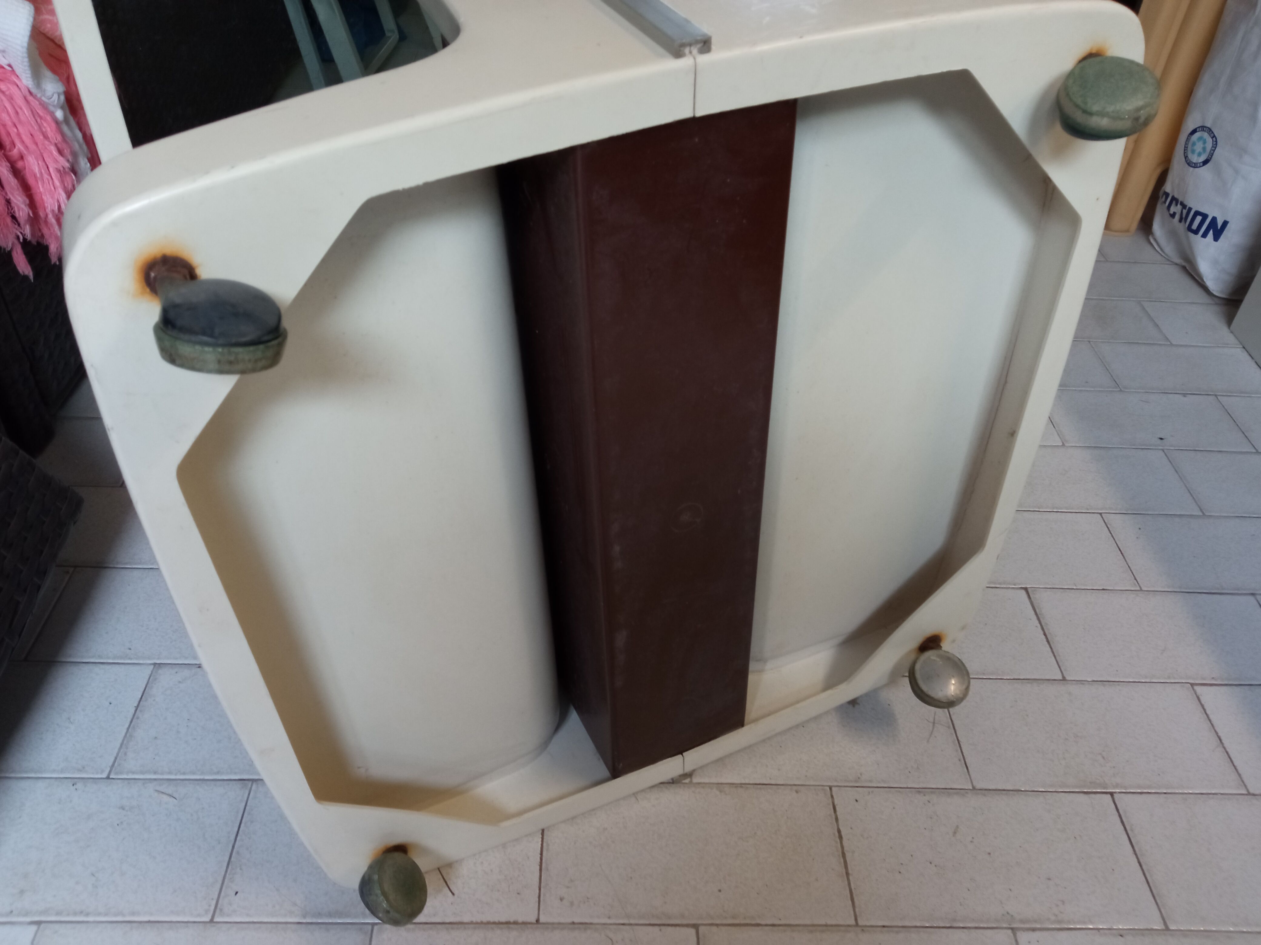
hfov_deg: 65.3
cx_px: 630
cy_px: 472
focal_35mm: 27
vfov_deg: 51.4
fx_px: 984
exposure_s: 1/25
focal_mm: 3.79
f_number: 2.2
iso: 394
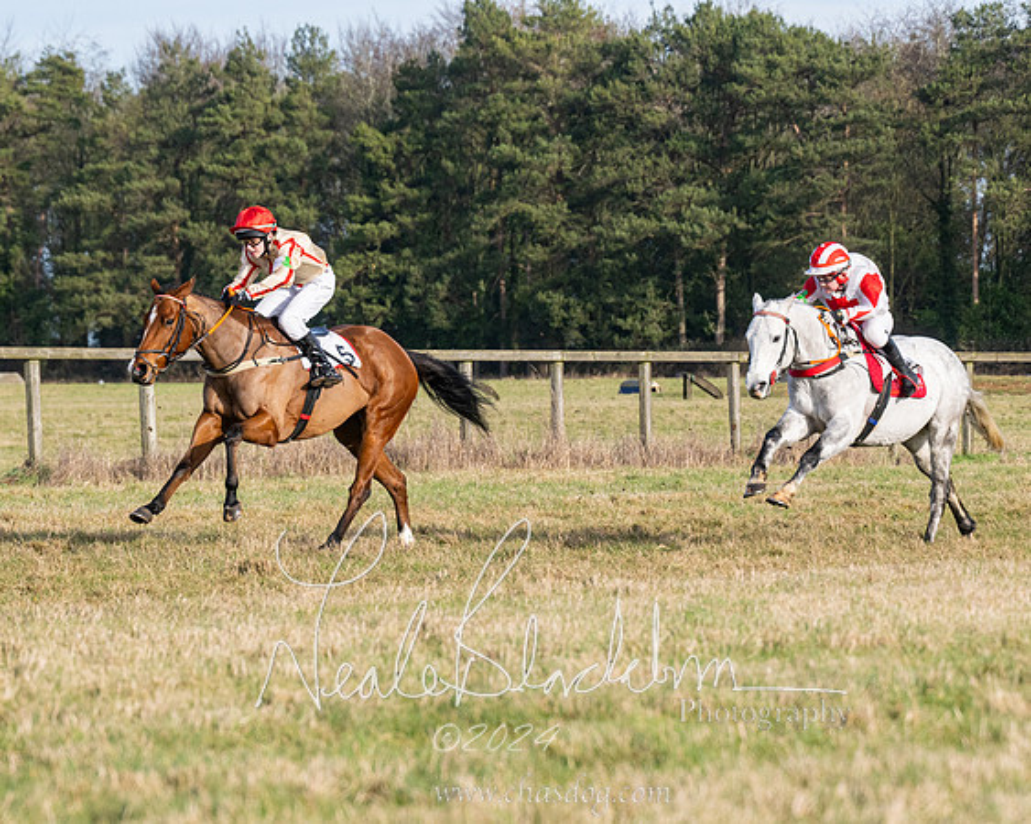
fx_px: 6427
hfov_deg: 9.2
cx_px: 494
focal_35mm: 211
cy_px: 412
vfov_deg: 7.3
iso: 400
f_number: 5
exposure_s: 1/2500
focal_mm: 125
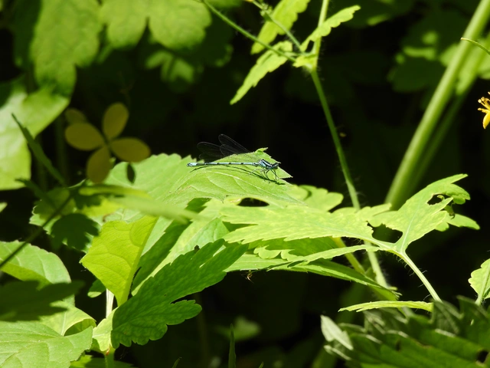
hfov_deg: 3.3
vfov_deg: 2.5
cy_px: 184
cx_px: 245
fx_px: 8493
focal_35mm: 600
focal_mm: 107
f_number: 5
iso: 100
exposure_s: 1/320
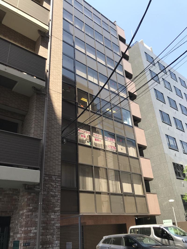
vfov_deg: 63.4
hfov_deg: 49.7
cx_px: 94
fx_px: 202
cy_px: 124
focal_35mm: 28
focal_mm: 3.99
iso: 20
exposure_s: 1/736
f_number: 1.8
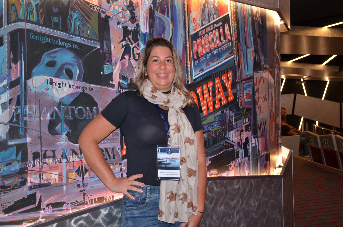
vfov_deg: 29.7
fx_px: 428
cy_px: 114
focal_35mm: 45
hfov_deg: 43.7
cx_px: 172
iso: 800
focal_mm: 30
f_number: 4
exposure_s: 1/60
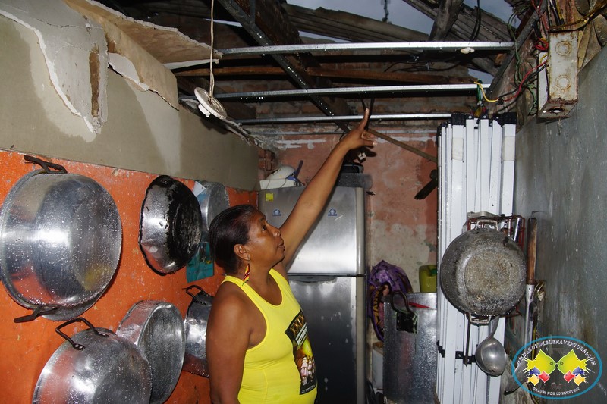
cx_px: 304
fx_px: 455
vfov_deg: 47.9
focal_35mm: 27
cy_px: 202
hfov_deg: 67.4
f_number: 4.5
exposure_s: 1/80
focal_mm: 18
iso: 400
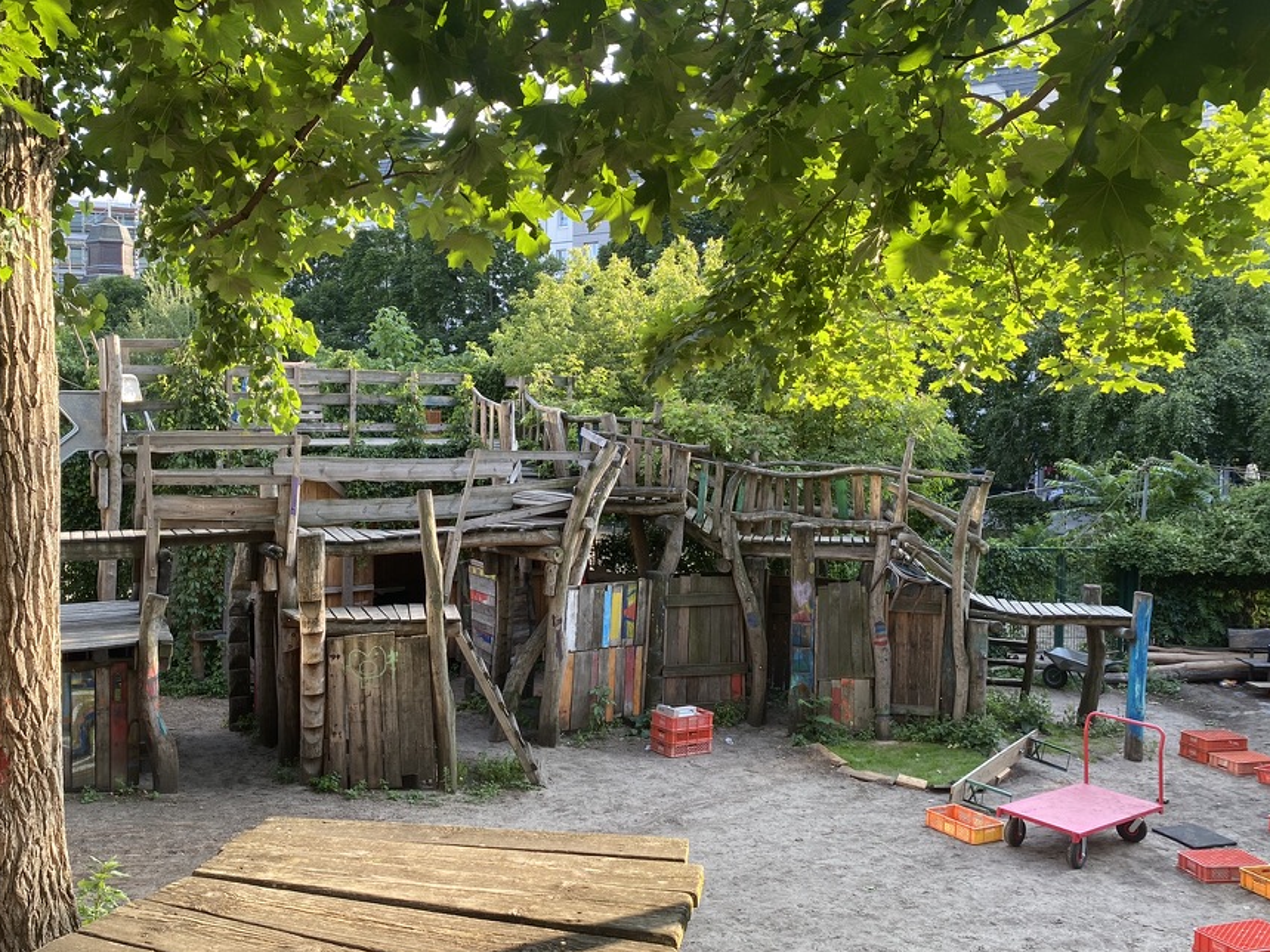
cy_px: 491
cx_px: 547
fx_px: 1137
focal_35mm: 31
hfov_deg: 58.1
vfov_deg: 45.4
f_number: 1.8
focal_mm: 4.25
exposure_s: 1/122
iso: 32
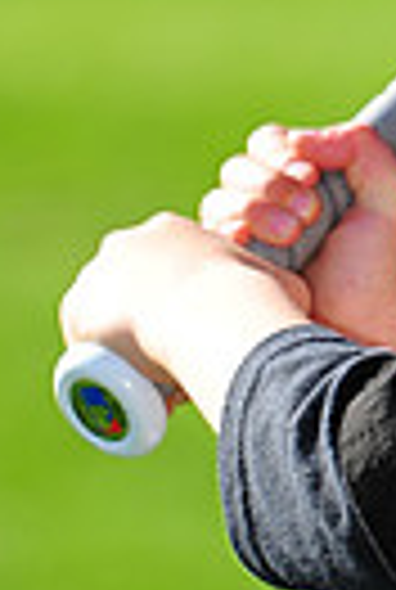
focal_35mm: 596
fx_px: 9782
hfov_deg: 2.3
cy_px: -401
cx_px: 639
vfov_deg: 3.4
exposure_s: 1/1000
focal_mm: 135
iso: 200
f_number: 4.5
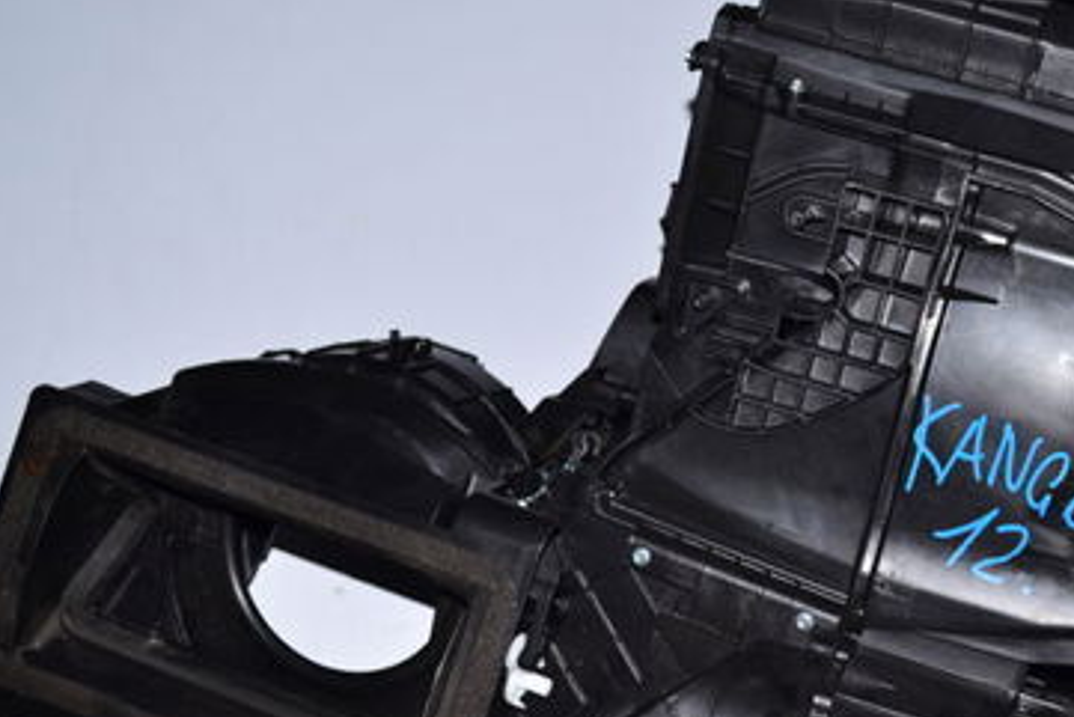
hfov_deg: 23.7
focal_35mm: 85
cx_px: 750
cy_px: 396
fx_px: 2537
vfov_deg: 16.1
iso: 100
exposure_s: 1/200
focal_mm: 32
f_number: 4.8
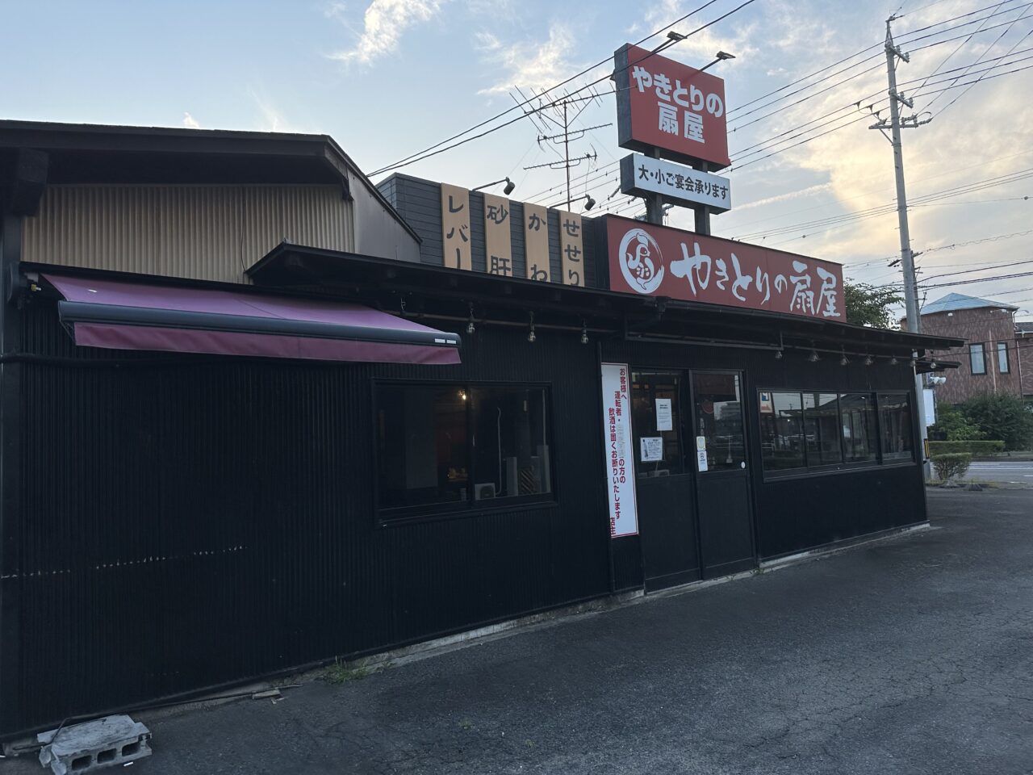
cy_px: 388
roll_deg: +2.5
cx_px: 516
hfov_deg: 71.6
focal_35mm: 24
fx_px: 716
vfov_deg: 56.8
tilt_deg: +3.9
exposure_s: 1/642
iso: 80
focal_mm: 6.86
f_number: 1.78
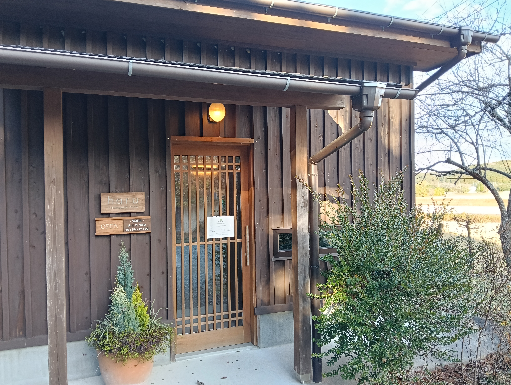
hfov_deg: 65.2
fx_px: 399
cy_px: 192
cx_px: 256
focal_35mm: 27
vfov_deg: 51.5
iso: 80
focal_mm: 3.98
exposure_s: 1/33.3
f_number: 1.8
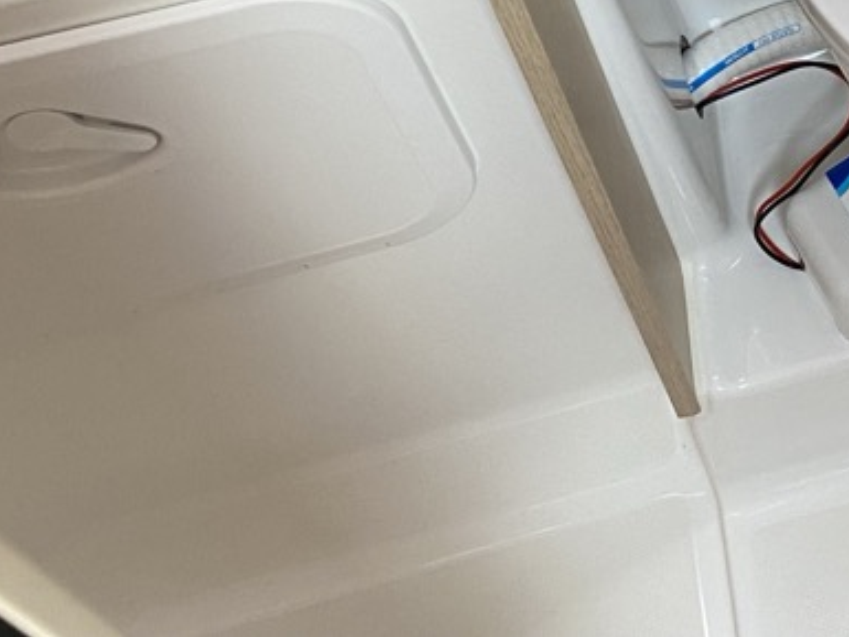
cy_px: -353
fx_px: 1987
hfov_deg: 20.4
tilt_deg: -48.4
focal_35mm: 81
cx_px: 1301
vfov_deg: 16.4
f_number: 1.8
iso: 125
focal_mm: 4.25
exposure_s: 1/60
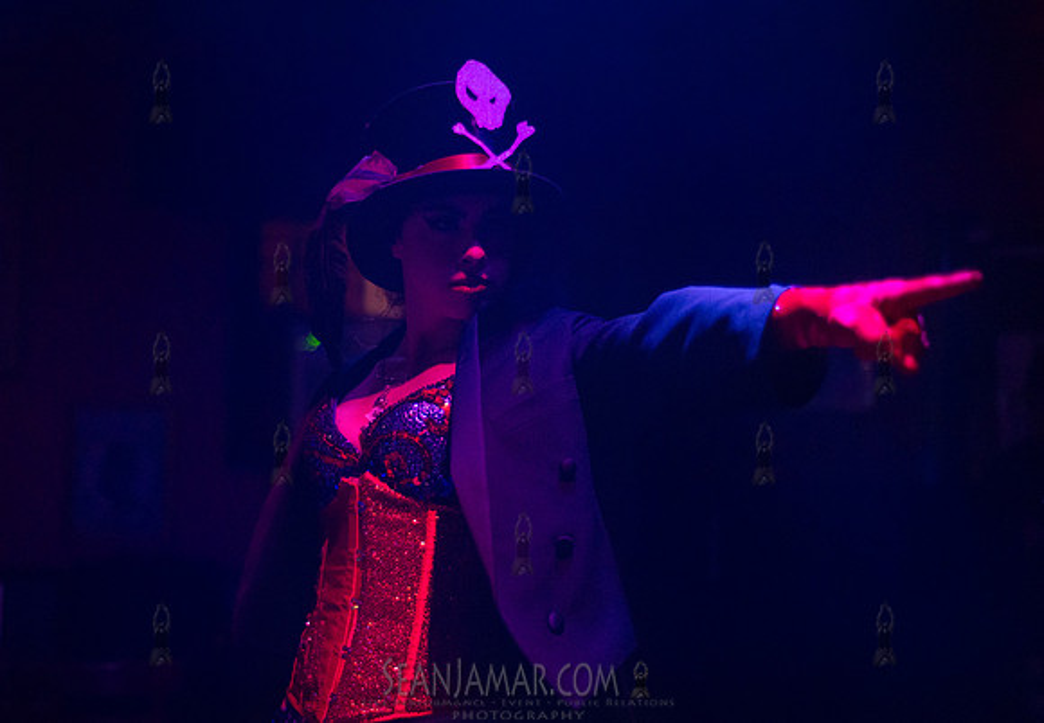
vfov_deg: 25.1
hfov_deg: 35.6
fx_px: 1624
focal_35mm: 55
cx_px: 459
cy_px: 390
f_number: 1.8
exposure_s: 1/400
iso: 4000
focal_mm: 50
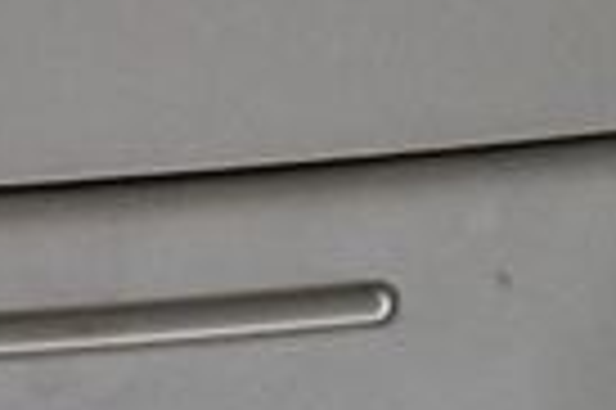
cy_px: -342
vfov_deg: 9.3
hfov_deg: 14.5
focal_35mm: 140
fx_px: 2393
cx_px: 45
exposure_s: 1/60
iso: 7200
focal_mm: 20
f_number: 3.5
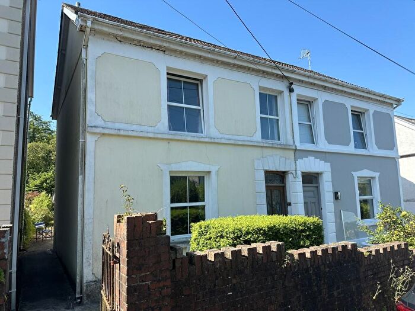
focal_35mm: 24
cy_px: 156
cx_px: 208
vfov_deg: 56.8
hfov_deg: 71.6
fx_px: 288
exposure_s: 1/1845
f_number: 1.78
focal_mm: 6.86
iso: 80
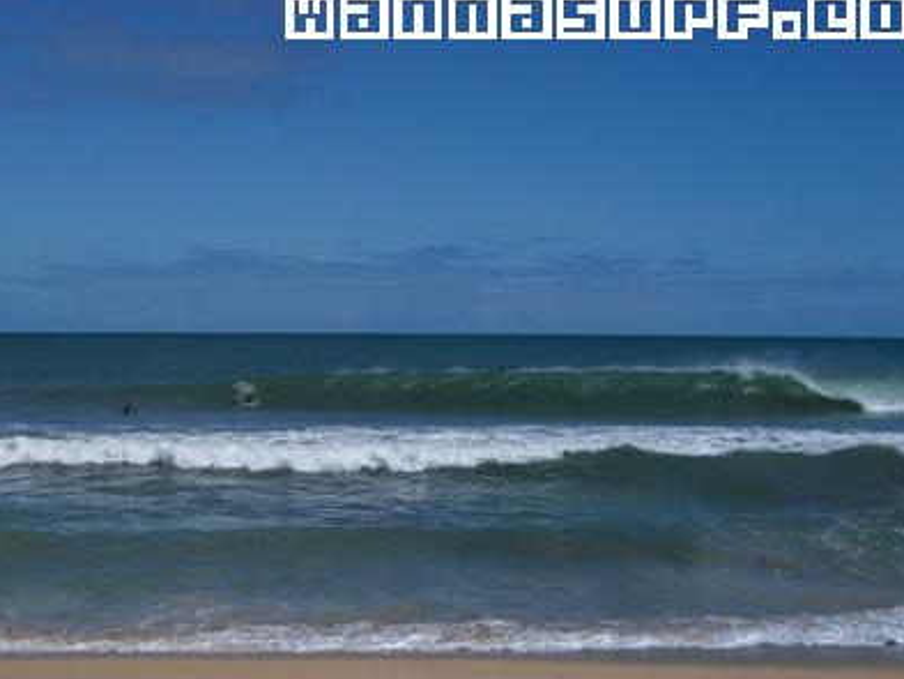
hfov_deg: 30.6
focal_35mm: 63
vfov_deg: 23.2
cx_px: 368
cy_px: 455
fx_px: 1646
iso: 80
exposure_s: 1/1250
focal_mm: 7.5
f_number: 5
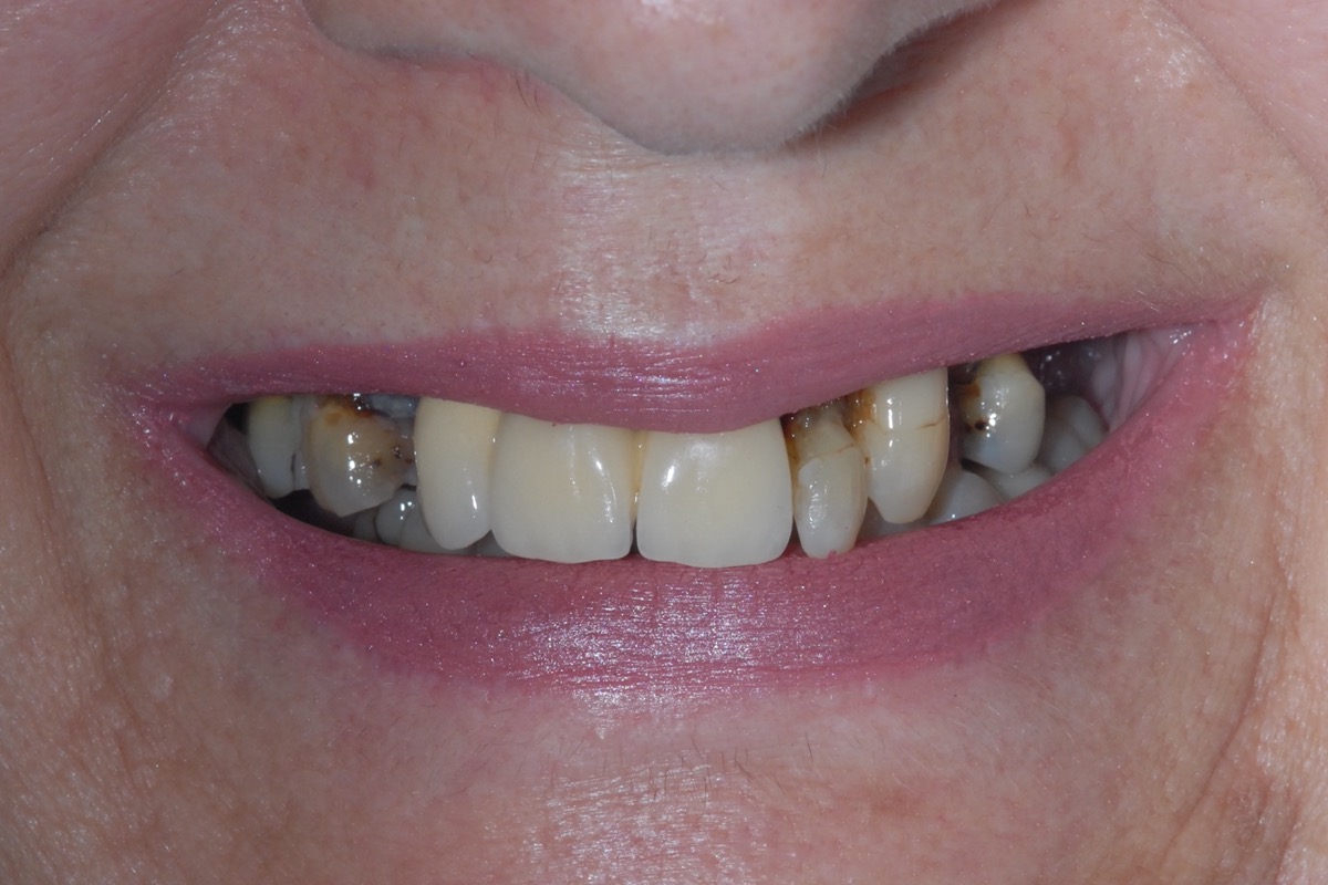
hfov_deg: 13.0
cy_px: 442
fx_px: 5810
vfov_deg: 8.7
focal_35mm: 158
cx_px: 664
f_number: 22
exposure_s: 1/60
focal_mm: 105
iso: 400
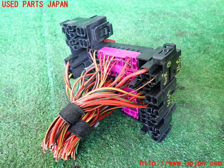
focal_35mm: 30
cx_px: 112
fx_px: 194
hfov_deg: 60.0
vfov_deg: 46.8
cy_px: 84
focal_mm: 5.4
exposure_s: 1/30
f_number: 2.3
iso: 500
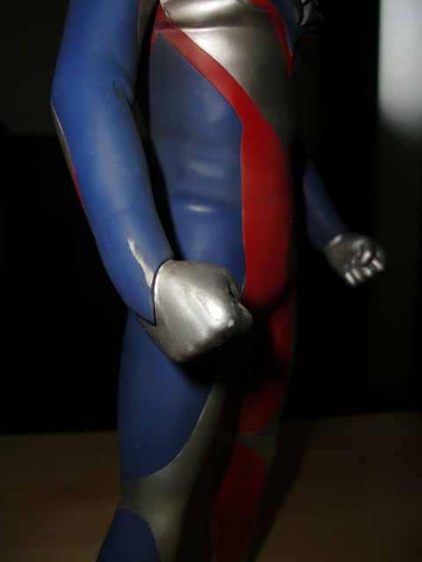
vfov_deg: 51.4
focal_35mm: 36
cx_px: 211
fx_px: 585
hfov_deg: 39.7
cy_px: 281
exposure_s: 1/30
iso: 64
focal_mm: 6.3
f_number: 7.9
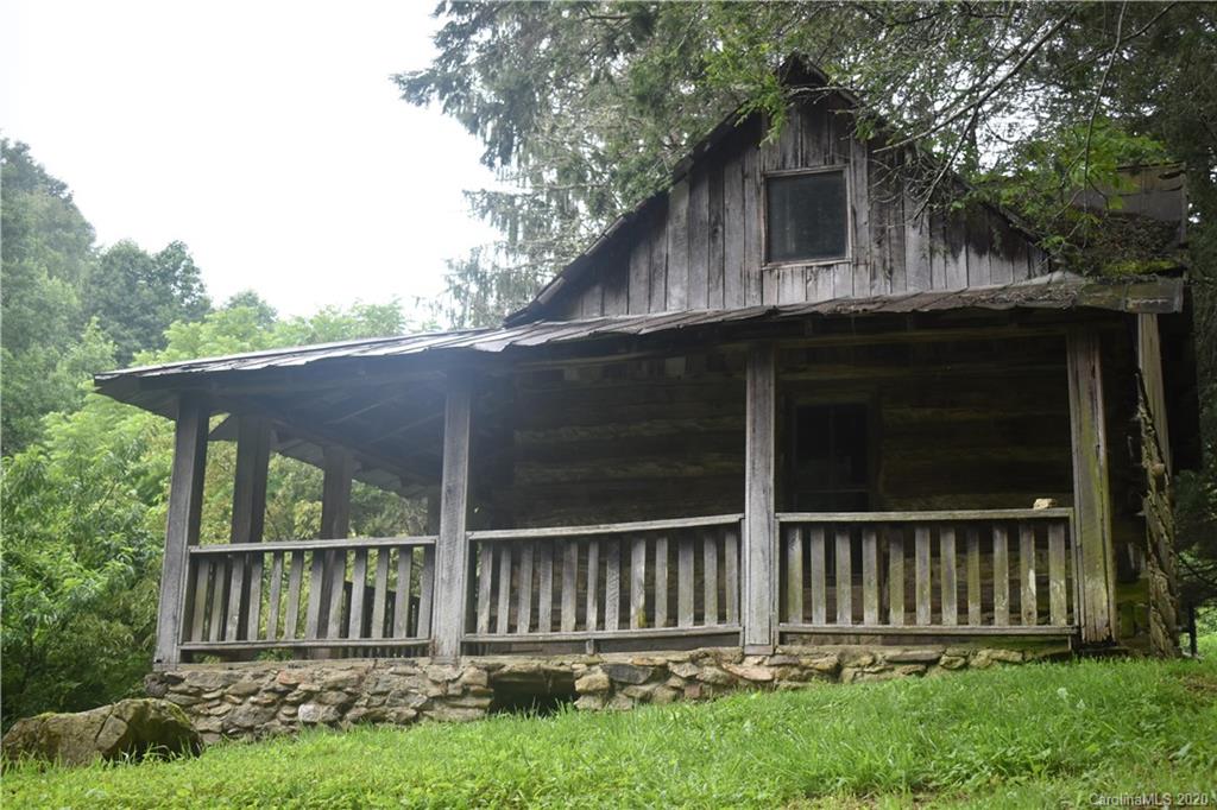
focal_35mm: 48
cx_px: 608
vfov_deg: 28.1
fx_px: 1622
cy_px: 405
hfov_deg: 41.1
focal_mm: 32
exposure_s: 1/250
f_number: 5
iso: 400
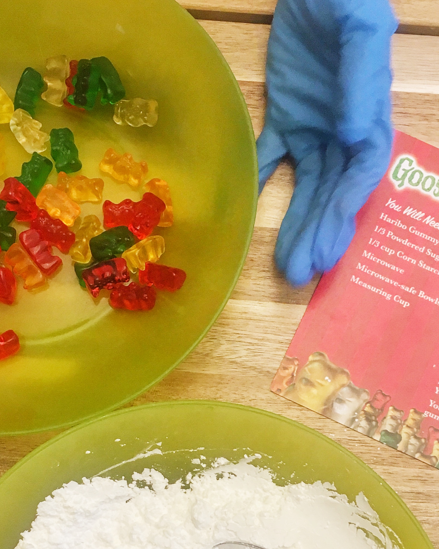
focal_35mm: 57
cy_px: 411
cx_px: 212
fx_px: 926
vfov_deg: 32.4
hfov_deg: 26.7
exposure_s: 1/30
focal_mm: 4.15
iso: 80
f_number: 2.2
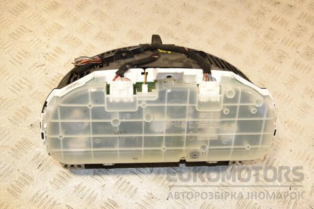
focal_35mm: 42
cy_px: 104
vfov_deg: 31.9
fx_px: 366
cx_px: 157
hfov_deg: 46.4
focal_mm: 28
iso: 800
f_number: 8
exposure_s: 1/200
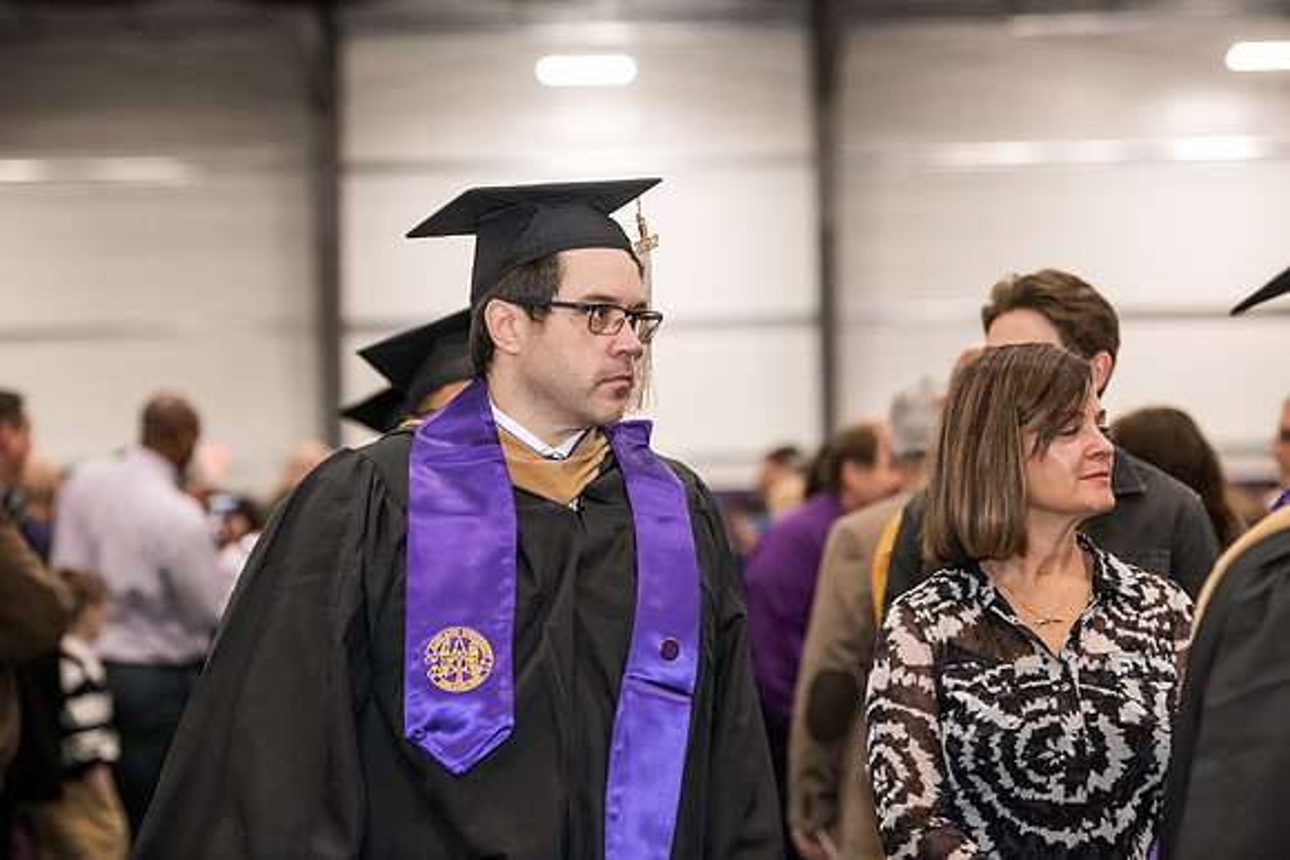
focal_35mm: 102
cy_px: 430
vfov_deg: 13.4
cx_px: 645
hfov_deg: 20.0
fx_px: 3656
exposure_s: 1/200
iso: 2000
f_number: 3.2
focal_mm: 102
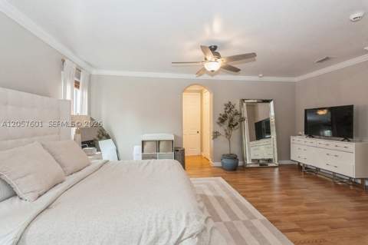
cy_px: 122
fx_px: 174
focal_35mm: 17
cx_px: 184
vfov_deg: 70.3
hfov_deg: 93.3
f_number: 8
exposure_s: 1/2
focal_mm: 17
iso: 200
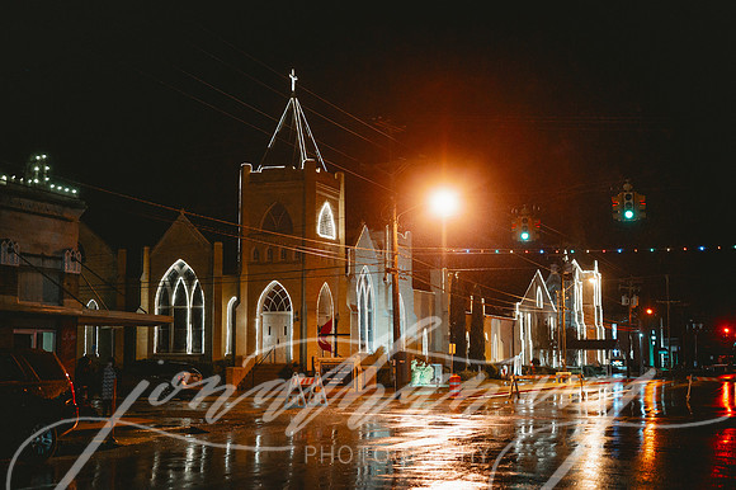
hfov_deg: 39.6
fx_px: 1022
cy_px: 245
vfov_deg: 27.0
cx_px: 368
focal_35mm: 50
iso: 3200
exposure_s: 1/500
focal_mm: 50
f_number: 2
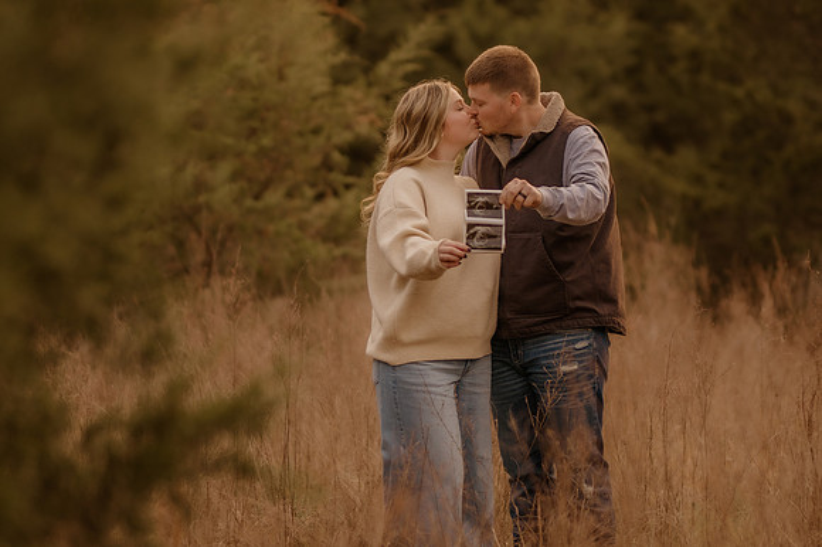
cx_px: 411
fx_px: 2898
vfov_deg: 10.8
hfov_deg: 16.1
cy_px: 274
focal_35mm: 127
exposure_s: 1/1250
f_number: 1.4
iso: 320
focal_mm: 85
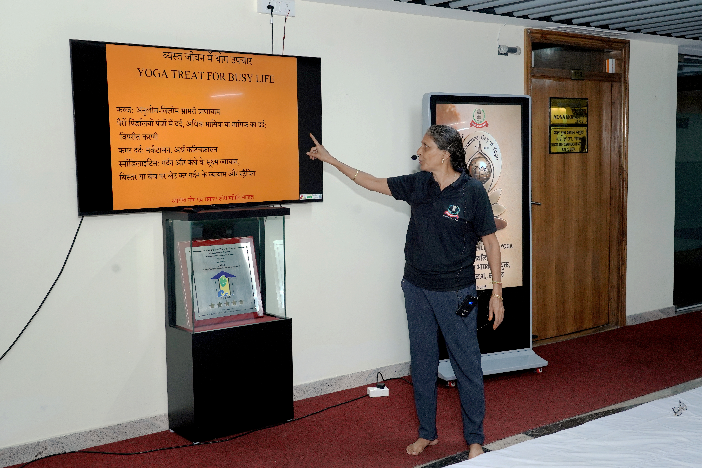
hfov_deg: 48.5
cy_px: 234
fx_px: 780
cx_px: 351
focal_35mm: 40
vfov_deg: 33.4
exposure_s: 1/160
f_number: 7.1
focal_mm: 40
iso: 1000
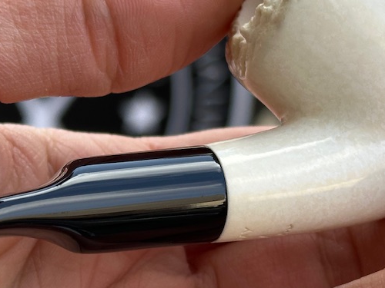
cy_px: 172
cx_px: 199
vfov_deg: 12.0
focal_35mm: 123
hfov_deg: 16.0
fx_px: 1368
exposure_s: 1/740
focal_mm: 6.86
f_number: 1.78
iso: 64
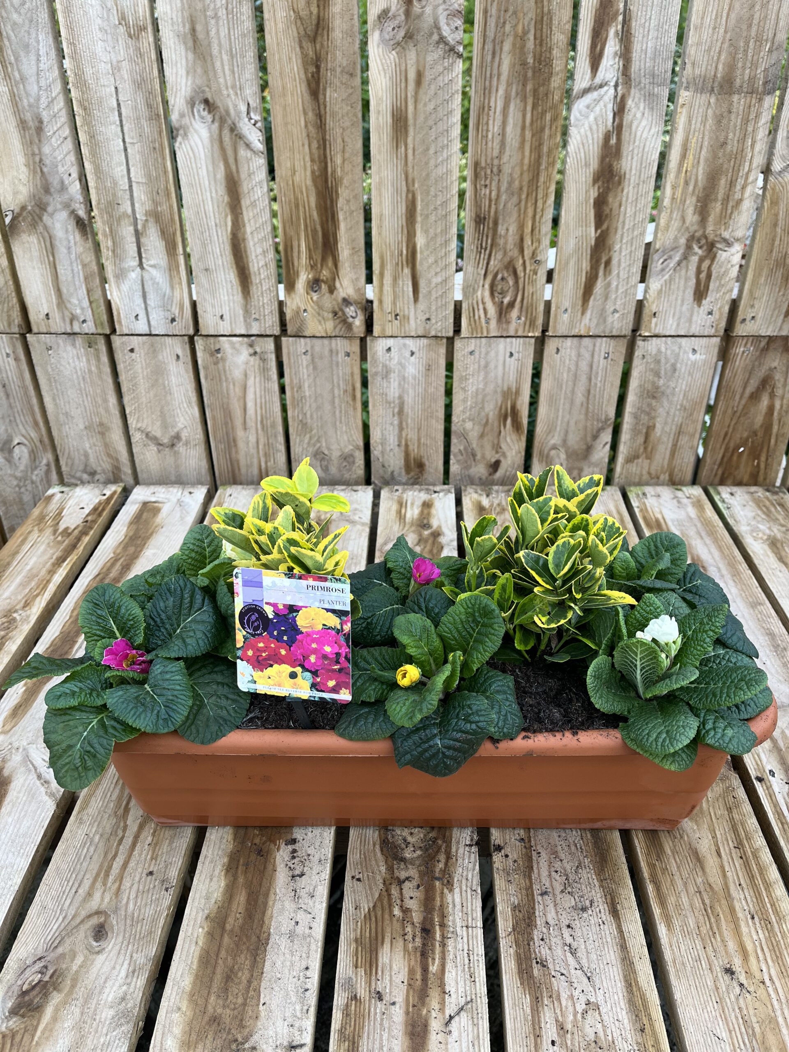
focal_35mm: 26
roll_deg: +1.8
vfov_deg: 67.3
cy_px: 526
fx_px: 790
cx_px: 394
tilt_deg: -32.5
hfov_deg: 53.1
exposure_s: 1/122
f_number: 1.6
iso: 50
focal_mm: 5.1
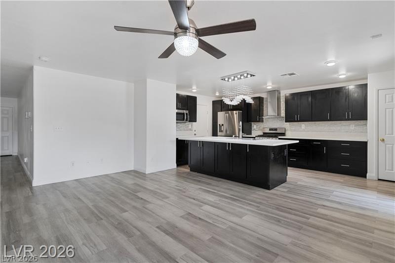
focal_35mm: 17
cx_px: 198
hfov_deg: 93.3
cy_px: 132
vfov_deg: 70.4
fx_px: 186
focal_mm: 17
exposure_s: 1/50
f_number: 8
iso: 1000
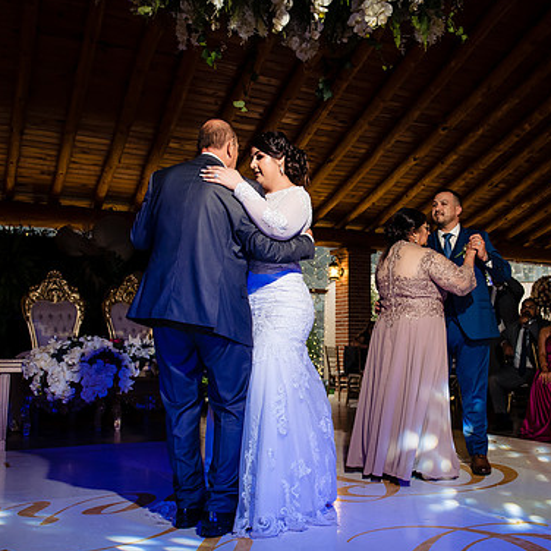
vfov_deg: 40.9
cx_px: 350
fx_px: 738
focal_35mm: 41
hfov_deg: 40.6
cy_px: 275
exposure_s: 1/200
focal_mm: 30
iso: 2000
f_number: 6.3
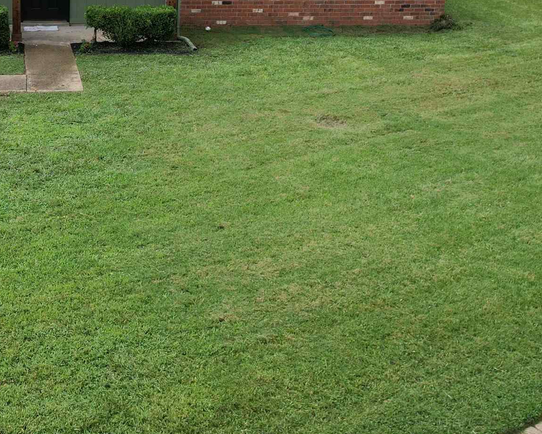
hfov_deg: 31.7
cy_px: 33
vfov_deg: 26.6
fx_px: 882
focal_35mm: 55
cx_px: 8
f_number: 2.8
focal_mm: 8.38
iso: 120
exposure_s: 1/400
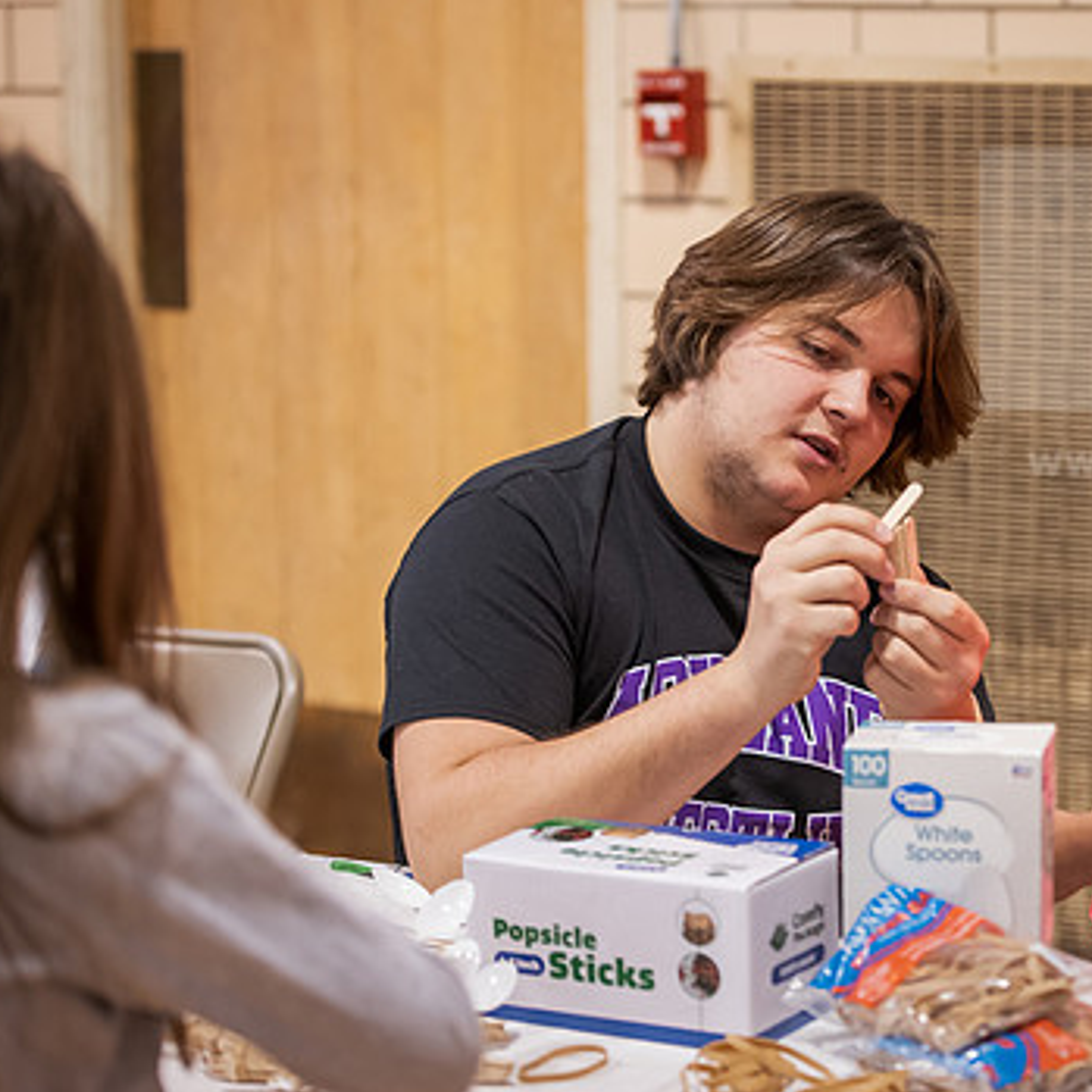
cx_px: 885
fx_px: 3533
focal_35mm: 99
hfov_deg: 17.4
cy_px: 527
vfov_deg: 17.6
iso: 1250
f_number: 3.2
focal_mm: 70
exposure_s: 1/200
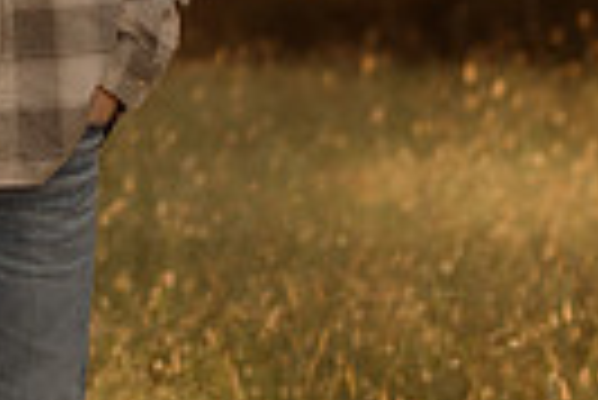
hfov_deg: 6.3
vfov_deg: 4.2
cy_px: -171
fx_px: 5421
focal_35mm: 326
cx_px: -99
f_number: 1.8
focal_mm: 50
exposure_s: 1/1250
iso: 250
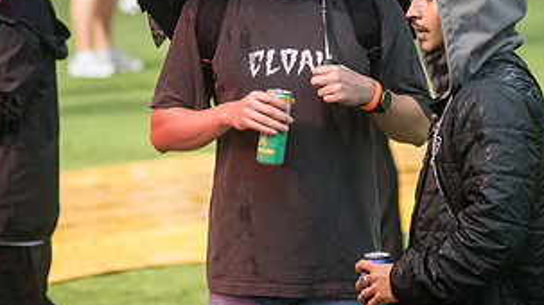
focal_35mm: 282
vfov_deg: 4.3
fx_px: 4065
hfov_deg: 7.7
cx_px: 244
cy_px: 33
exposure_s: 1/800
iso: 5000
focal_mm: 135
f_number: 3.5
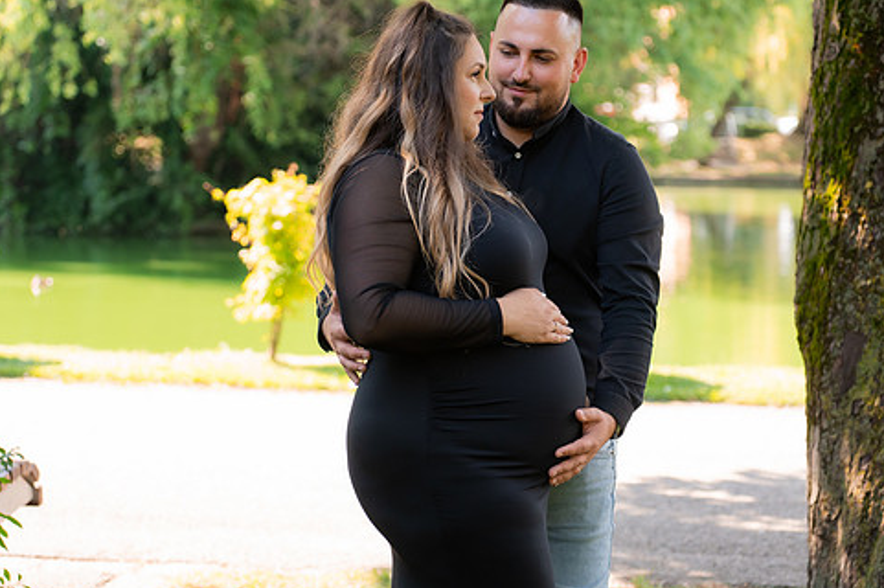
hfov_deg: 23.9
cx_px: 454
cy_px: 276
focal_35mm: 85
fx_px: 2086
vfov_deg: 16.0
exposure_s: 1/800
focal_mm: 62
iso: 500
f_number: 2.8
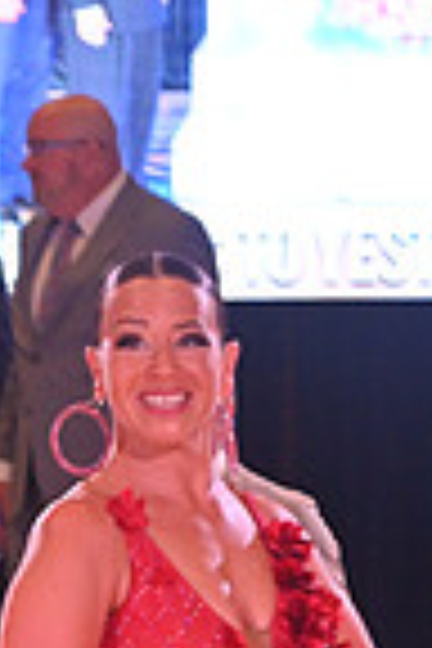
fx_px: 8405
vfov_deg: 4.4
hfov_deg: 2.9
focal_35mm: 467
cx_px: -146
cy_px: 968
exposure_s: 1/400
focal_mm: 116
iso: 2000
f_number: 5
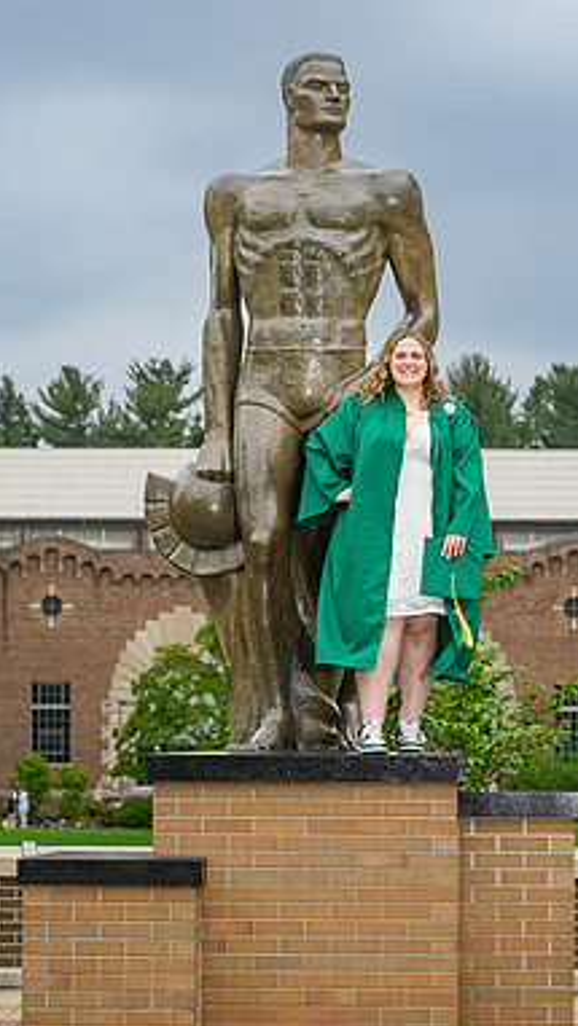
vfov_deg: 17.0
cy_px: 587
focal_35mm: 126
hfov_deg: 9.6
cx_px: 314
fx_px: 3432
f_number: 4
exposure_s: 1/200
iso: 64
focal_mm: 69
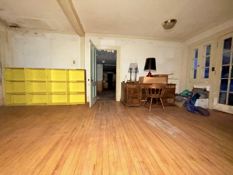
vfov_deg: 85.7
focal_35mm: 14
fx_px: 94
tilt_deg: -4.6
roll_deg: -0.4
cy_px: 88
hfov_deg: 102.1
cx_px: 116
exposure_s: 1/24
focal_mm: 2.22
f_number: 2.2
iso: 500
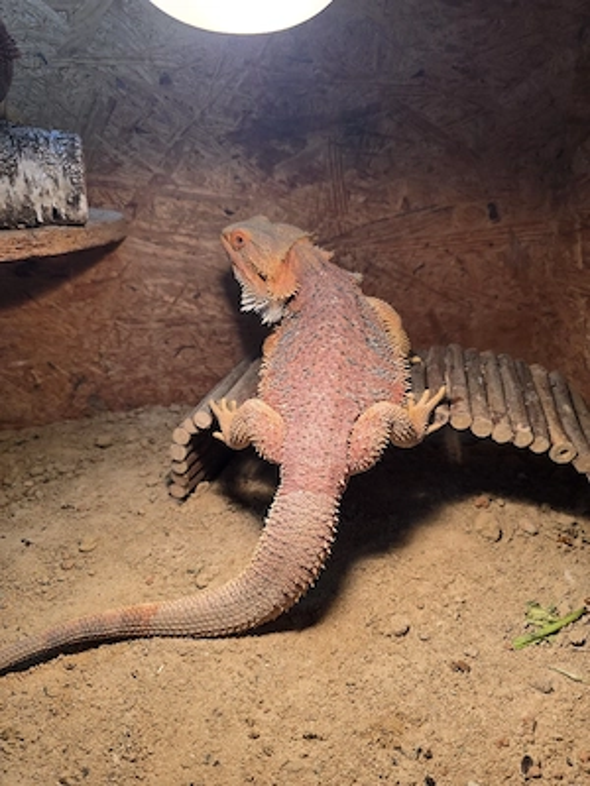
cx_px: 295
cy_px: 393
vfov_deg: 73.9
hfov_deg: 58.9
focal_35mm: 23
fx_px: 523
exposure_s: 1/101
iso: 50
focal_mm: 6.3
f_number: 1.7
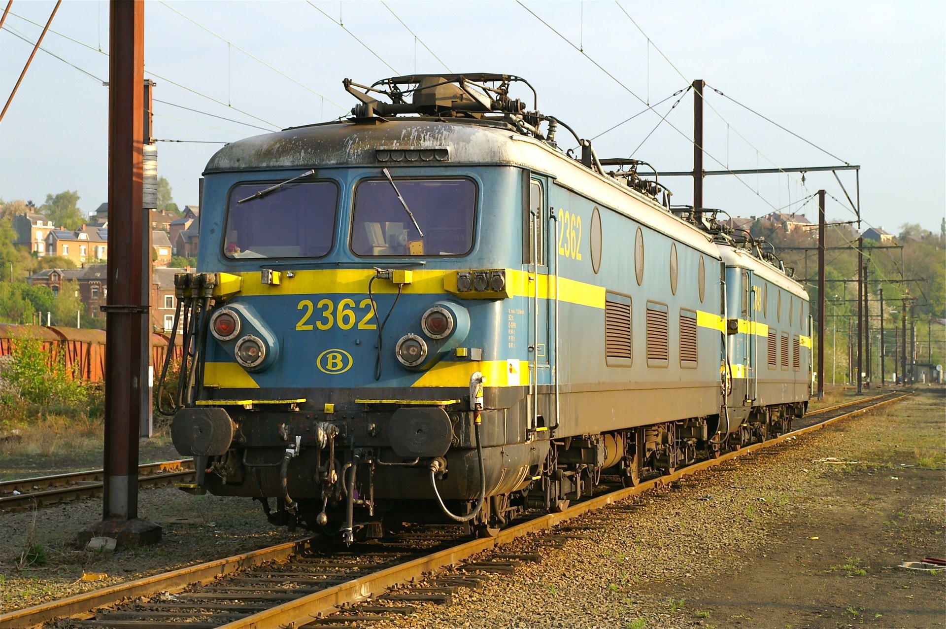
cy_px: 314
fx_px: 1969
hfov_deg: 27.0
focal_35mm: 75
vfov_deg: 18.1
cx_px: 473
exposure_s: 1/160
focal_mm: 50
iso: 200
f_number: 9
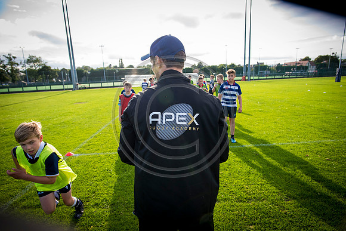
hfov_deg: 84.0
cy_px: 116
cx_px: 173
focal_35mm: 20
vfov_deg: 62.0
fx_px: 192
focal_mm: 20
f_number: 4
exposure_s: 1/1250
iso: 800
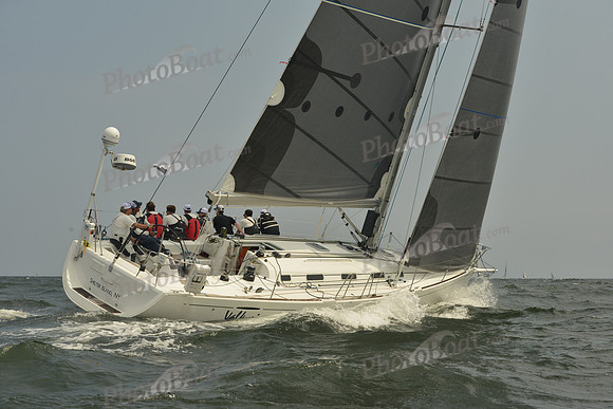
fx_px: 1192
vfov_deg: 19.5
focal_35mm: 70
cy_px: 204
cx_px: 306
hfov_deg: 28.8
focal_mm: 70
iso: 320
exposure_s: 1/1250
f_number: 10
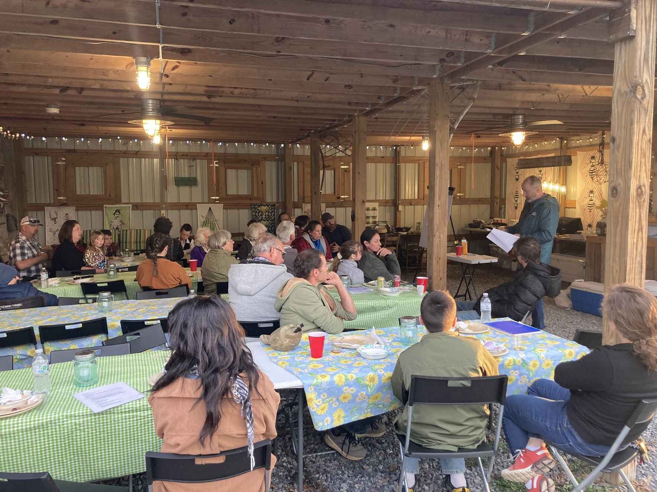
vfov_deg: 49.7
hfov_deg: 63.4
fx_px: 531
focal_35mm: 28
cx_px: 328
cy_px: 246
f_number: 1.8
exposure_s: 1/60
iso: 100
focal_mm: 3.99
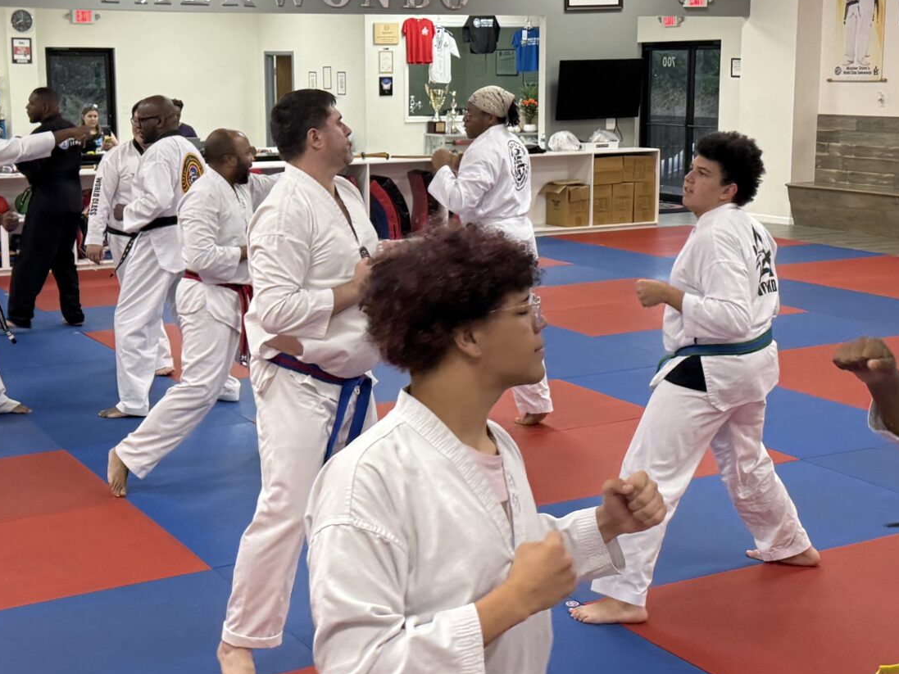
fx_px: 1455
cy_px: 264
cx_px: 397
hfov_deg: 34.3
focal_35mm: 56
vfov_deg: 26.0
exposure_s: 1/120
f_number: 1.78
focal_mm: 6.76
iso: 200
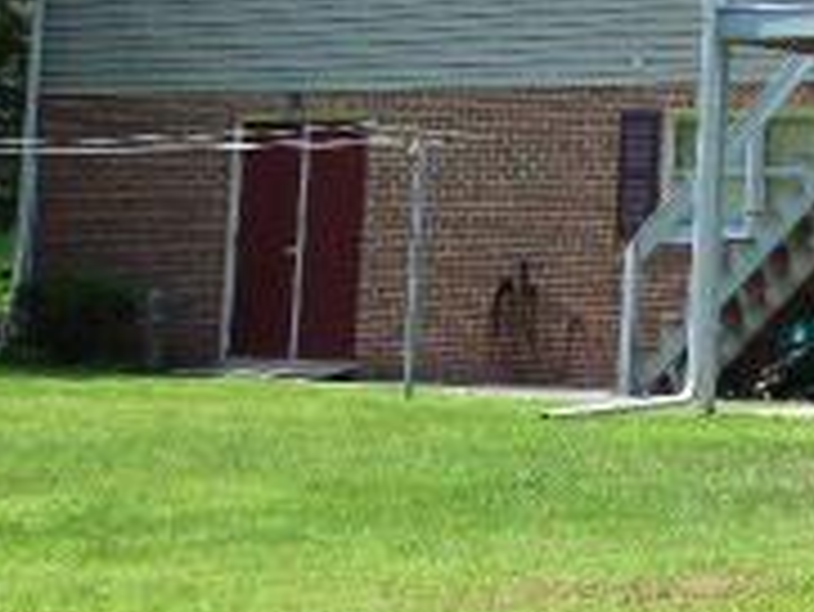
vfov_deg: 11.5
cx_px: 1232
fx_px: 2988
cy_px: -36
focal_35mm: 127
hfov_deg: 14.4
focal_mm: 6.18
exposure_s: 1/500
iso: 160
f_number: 3.4
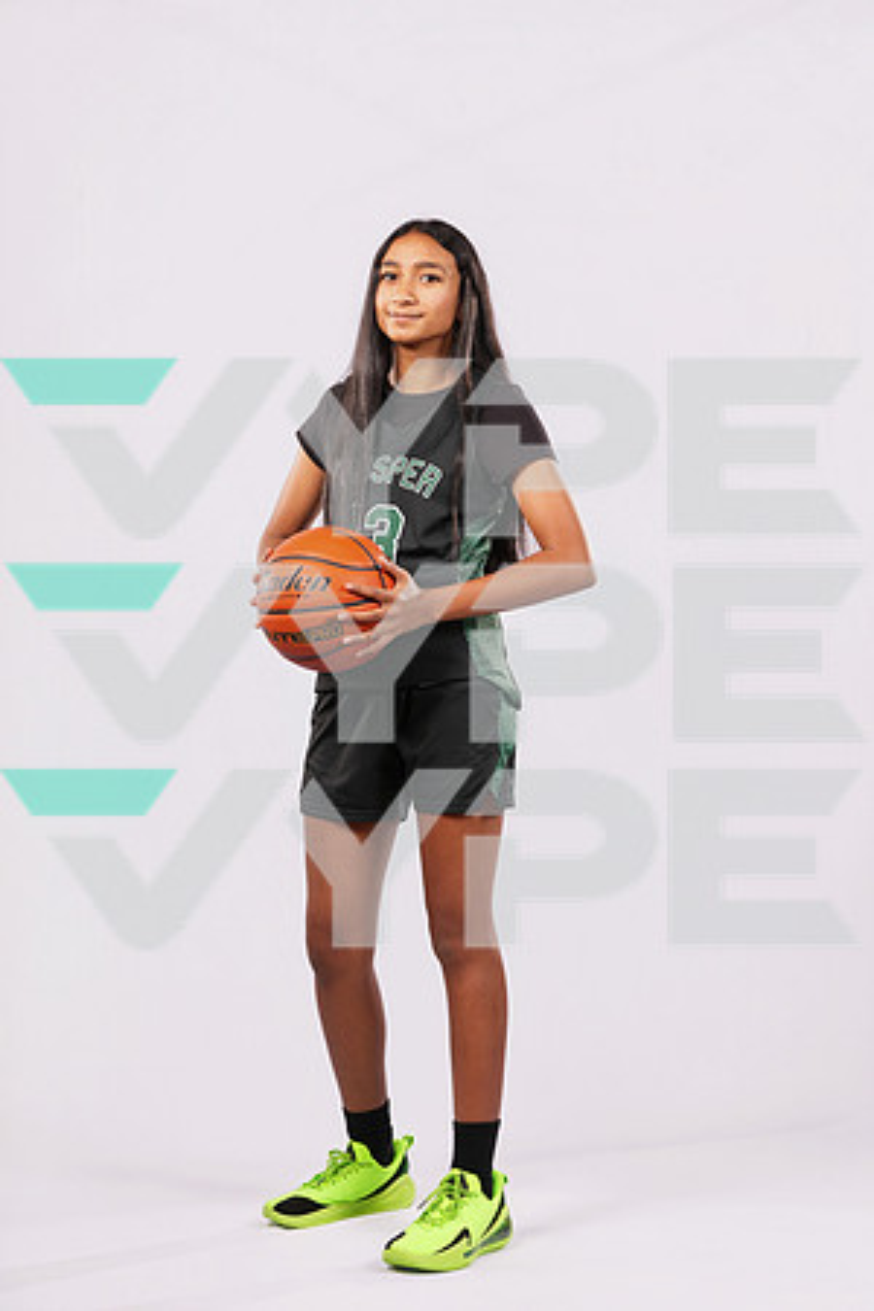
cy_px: 656
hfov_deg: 19.5
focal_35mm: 70
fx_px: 2549
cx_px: 437
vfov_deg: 28.8
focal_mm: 70
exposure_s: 1/200
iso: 125
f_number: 8
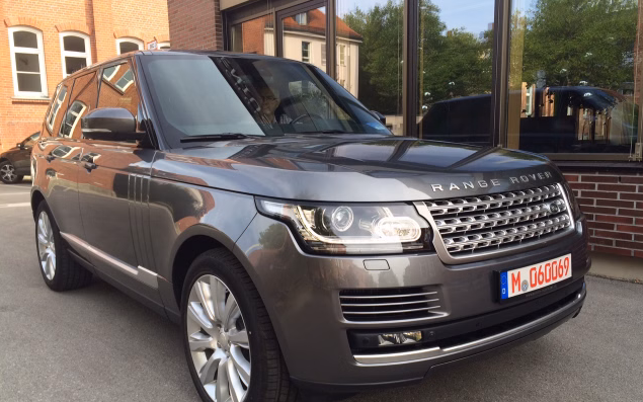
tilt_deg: -8.9
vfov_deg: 40.5
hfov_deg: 61.2
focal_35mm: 31
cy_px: 226
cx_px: 322
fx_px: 543
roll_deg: +1.6
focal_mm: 4.15
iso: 32
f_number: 2.2
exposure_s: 1/214
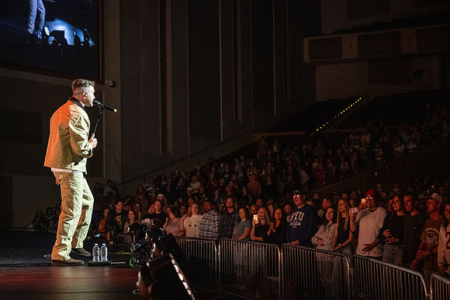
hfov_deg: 30.6
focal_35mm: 66
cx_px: 212
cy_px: 159
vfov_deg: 20.7
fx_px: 822
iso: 5000
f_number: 4
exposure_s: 1/100
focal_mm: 62
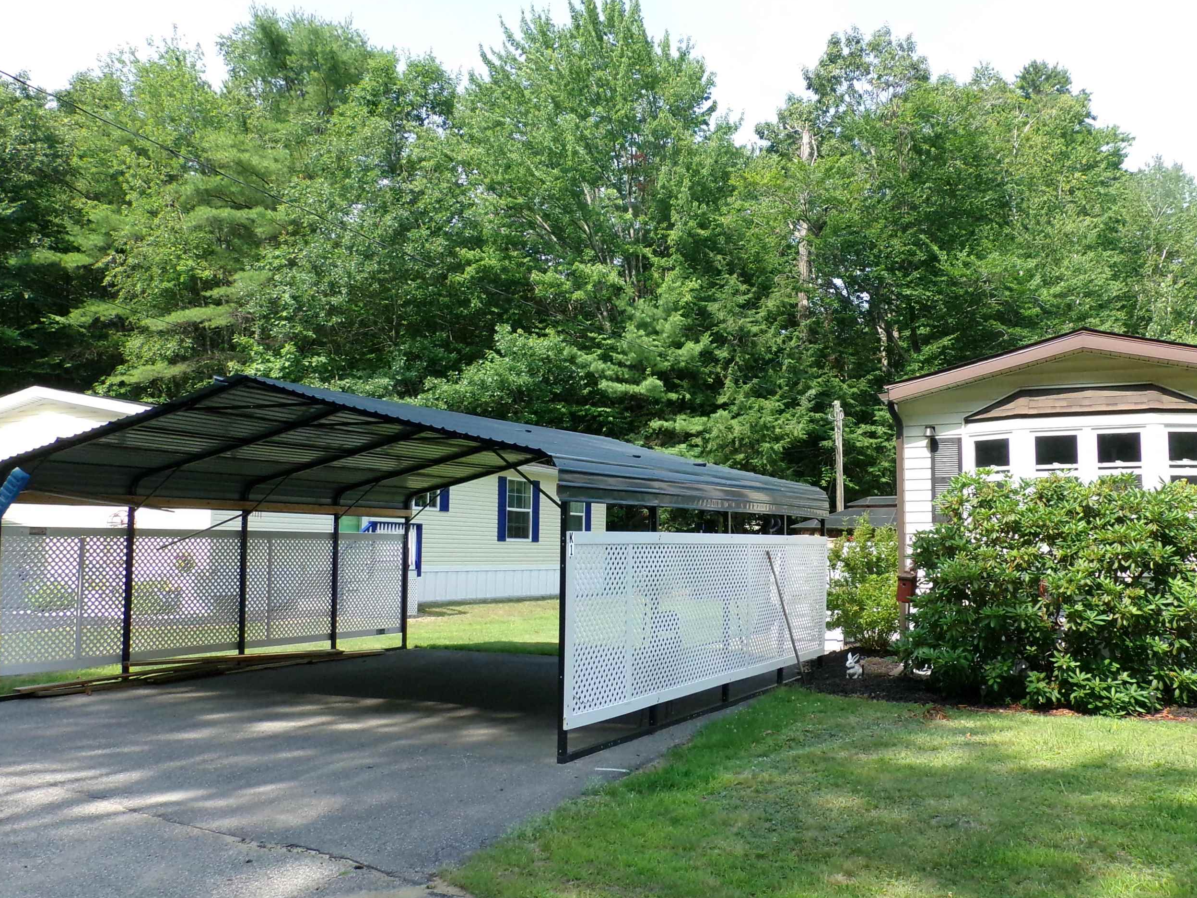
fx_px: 1107
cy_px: 442
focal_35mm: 32
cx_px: 695
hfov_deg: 56.5
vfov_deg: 44.2
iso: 200
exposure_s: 1/210
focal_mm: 4.7
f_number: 7.52
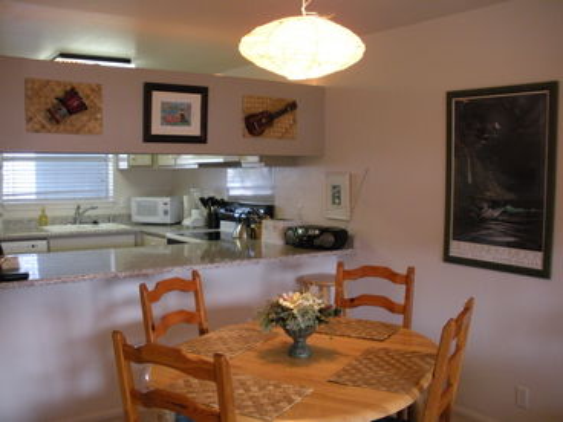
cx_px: 282
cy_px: 211
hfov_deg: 51.4
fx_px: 586
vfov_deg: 39.7
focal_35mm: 36
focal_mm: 6.3
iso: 400
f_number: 3.5
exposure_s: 1/36.1
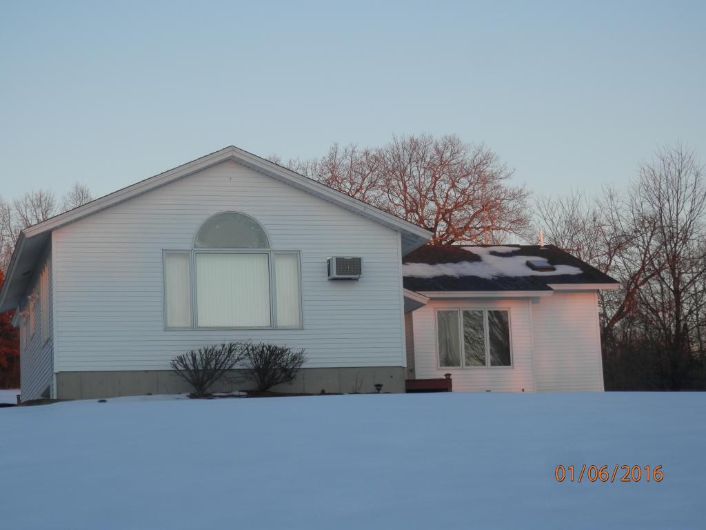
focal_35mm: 73
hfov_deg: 26.7
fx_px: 1489
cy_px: 265
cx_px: 353
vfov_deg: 20.2
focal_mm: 13.1
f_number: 4.5
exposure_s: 1/80
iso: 80
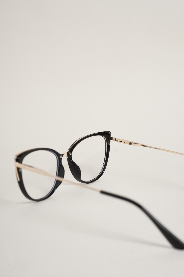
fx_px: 384
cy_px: 138
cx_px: 92
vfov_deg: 39.6
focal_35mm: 50
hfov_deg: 27.0
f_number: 7.1
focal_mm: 50
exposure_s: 1/125
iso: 159
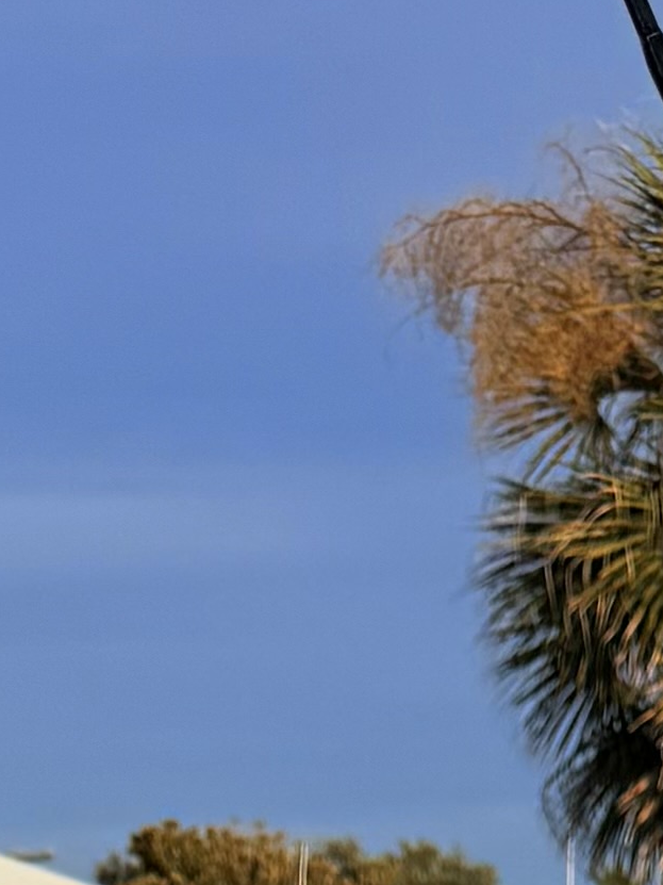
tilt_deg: -21.1
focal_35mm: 165
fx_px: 4215
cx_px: 412
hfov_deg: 9.0
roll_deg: +1.5
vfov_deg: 8.8
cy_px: 2996
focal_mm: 6.76
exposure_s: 1/4673
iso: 80
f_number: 1.78
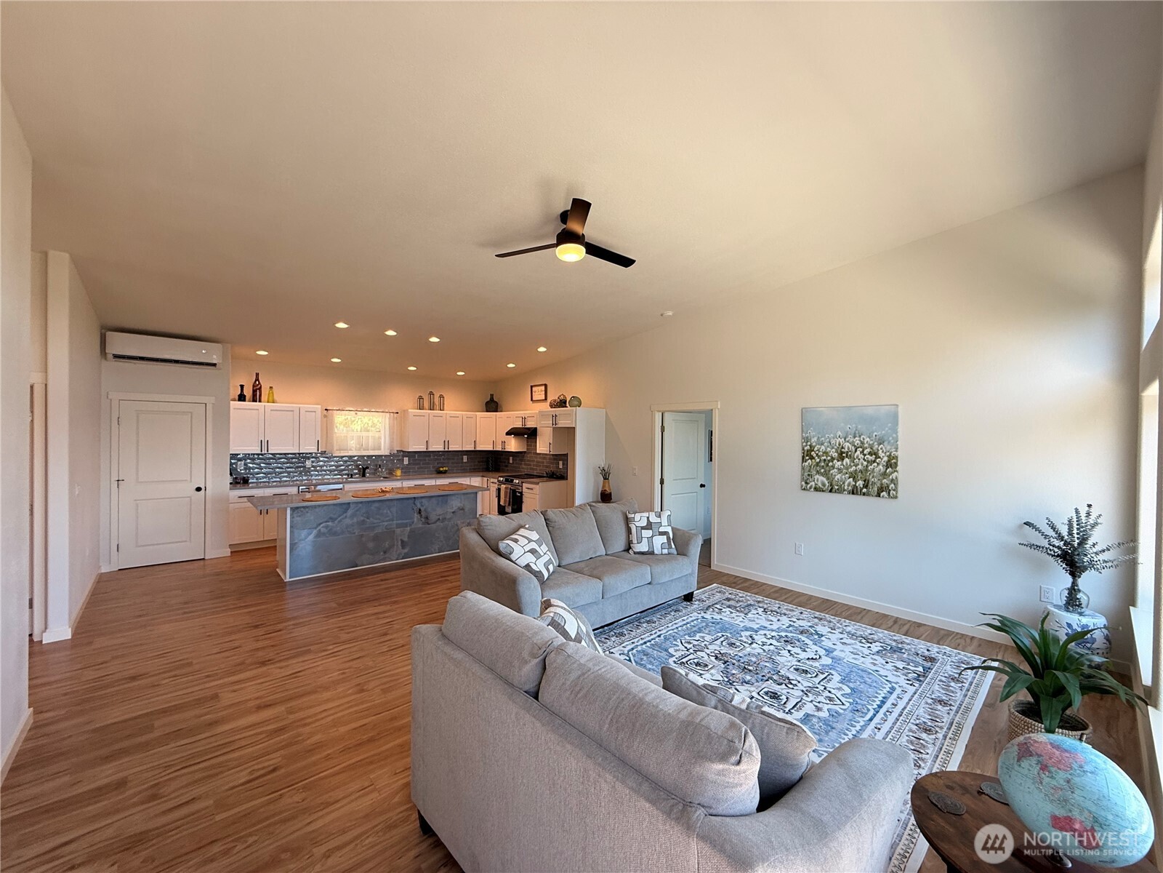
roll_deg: -0.8
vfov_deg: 85.7
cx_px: 582
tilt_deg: +0.6
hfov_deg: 102.1
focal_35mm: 14
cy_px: 436
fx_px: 470
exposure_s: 1/120
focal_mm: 2.22
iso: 100
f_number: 2.2
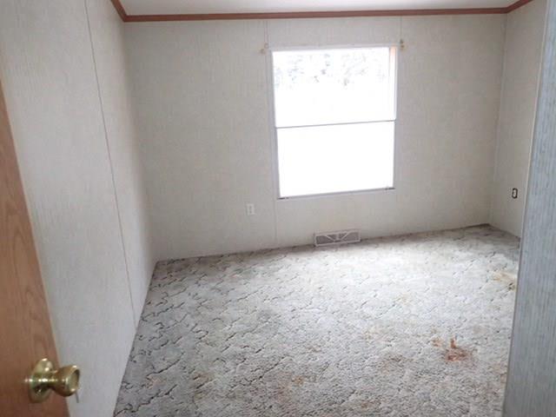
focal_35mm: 25
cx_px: 278
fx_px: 402
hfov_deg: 69.4
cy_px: 208
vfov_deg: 54.9
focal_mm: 4.5
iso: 800
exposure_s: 1/125
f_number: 2
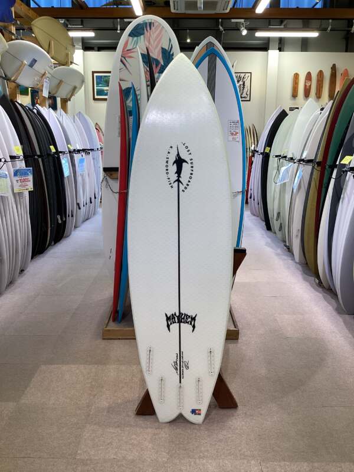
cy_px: 236
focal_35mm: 31
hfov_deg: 45.4
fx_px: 423
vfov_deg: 58.4
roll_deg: -0.2
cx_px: 177
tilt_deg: -13.1
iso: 100
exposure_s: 1/100
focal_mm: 3.3
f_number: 2.4
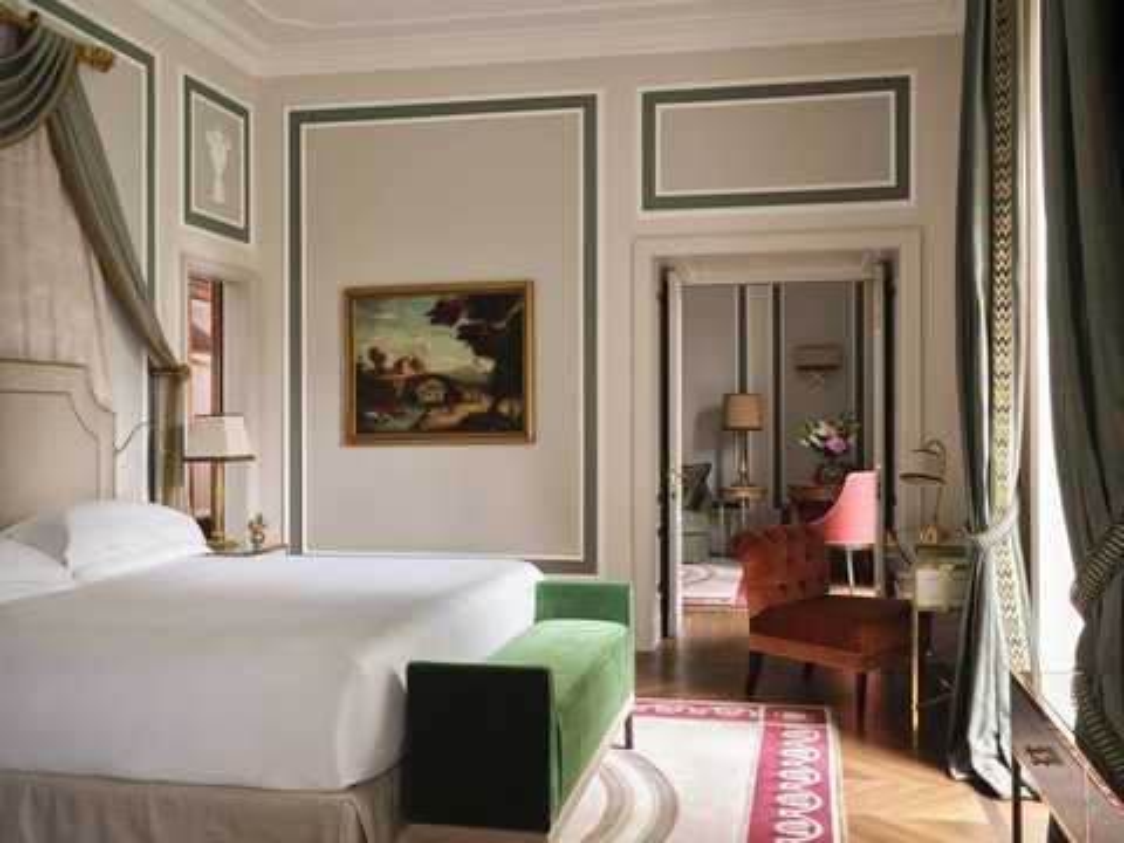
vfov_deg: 44.2
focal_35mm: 32
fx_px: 1039
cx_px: 562
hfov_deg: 56.8
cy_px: 422
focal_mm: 40.3
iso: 400
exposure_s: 2.5
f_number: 16
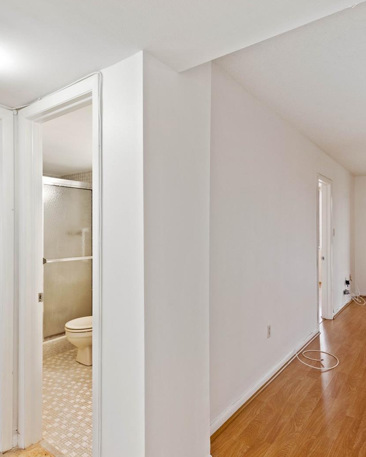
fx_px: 311
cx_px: 135
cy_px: 228
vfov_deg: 72.6
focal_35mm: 23
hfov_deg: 60.0
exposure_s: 1/15
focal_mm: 16
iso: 500
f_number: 7.1
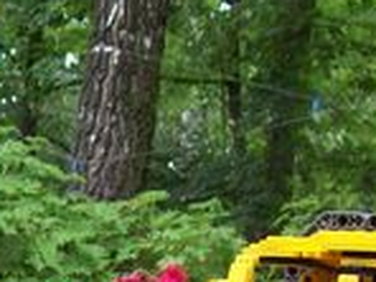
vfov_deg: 9.1
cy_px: 516
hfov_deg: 12.3
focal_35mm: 156
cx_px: -117
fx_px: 1694
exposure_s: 1/106
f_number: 2.7
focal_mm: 6
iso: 80
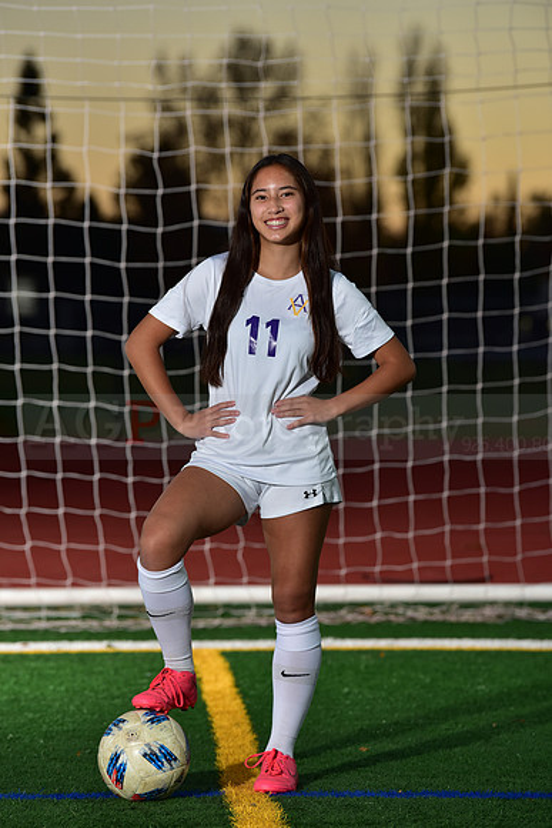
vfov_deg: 12.4
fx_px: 3792
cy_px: 414
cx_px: 276
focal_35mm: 165
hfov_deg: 8.3
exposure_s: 1/200
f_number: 4.5
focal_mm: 165
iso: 250
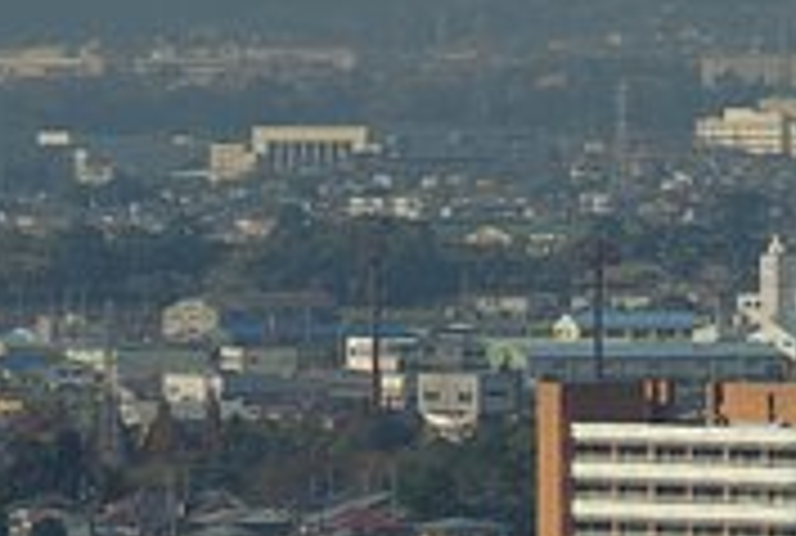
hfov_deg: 2.2
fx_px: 21148
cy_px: 574
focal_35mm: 954
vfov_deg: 1.4
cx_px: 765
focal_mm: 220
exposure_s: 1/320
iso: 100
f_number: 8
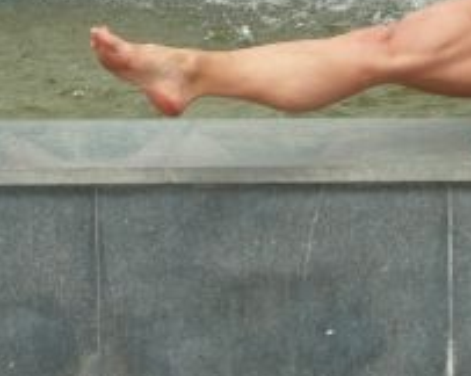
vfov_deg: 8.5
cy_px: -51
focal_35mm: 179
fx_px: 2493
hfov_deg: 10.5
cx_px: 638
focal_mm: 10.2
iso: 100
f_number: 3.7
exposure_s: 1/400
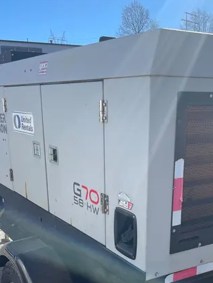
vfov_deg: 39.8
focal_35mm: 46
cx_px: 121
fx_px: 377
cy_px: 222
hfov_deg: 31.5
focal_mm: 4.2
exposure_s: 1/3300
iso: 50
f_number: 1.6
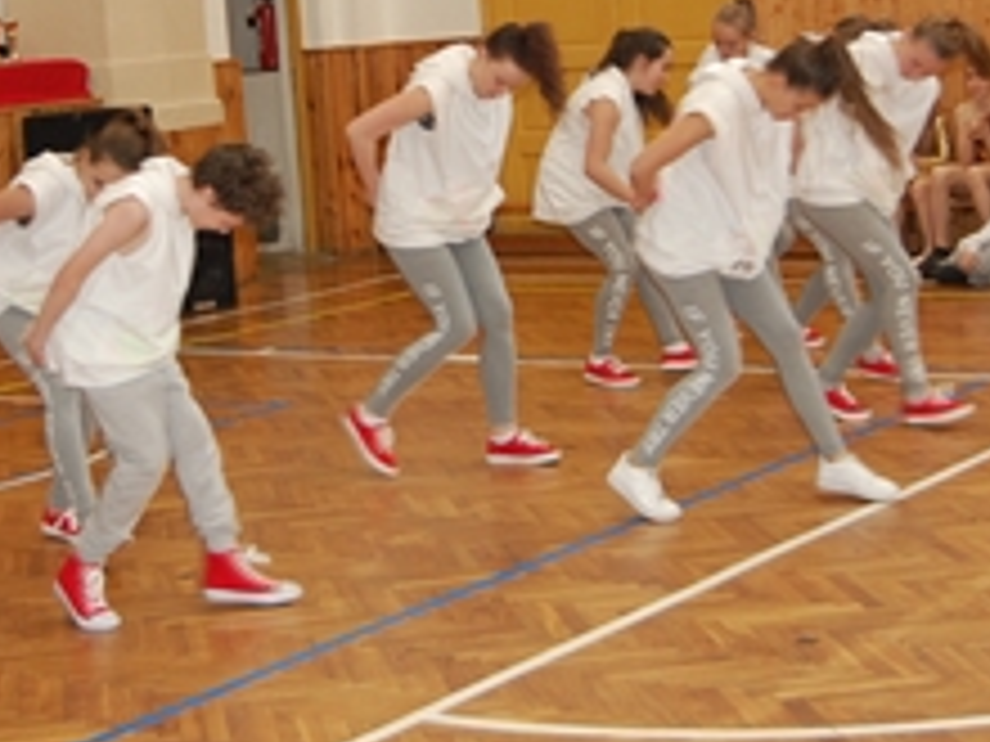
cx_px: 387
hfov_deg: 23.0
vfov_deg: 17.2
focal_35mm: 85
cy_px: 112
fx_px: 2431
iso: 560
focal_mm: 26
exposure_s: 1/60
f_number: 4.2
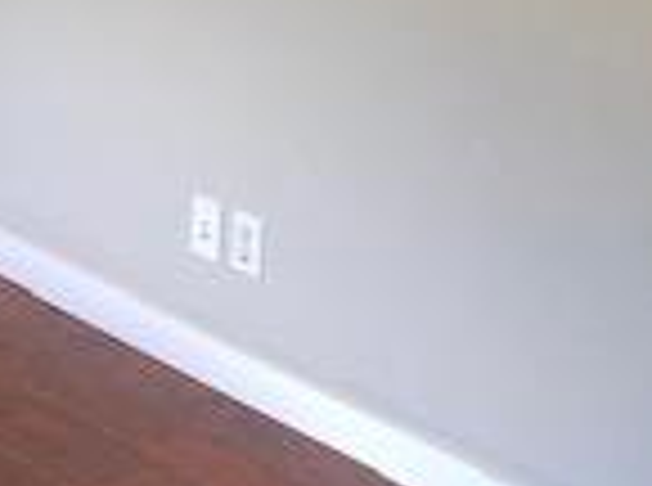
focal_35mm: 124
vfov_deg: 11.4
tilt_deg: -10.7
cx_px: -508
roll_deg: +0.0
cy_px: -256
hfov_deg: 14.2
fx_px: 2330
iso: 32
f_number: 1.8
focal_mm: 3.99
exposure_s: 1/30
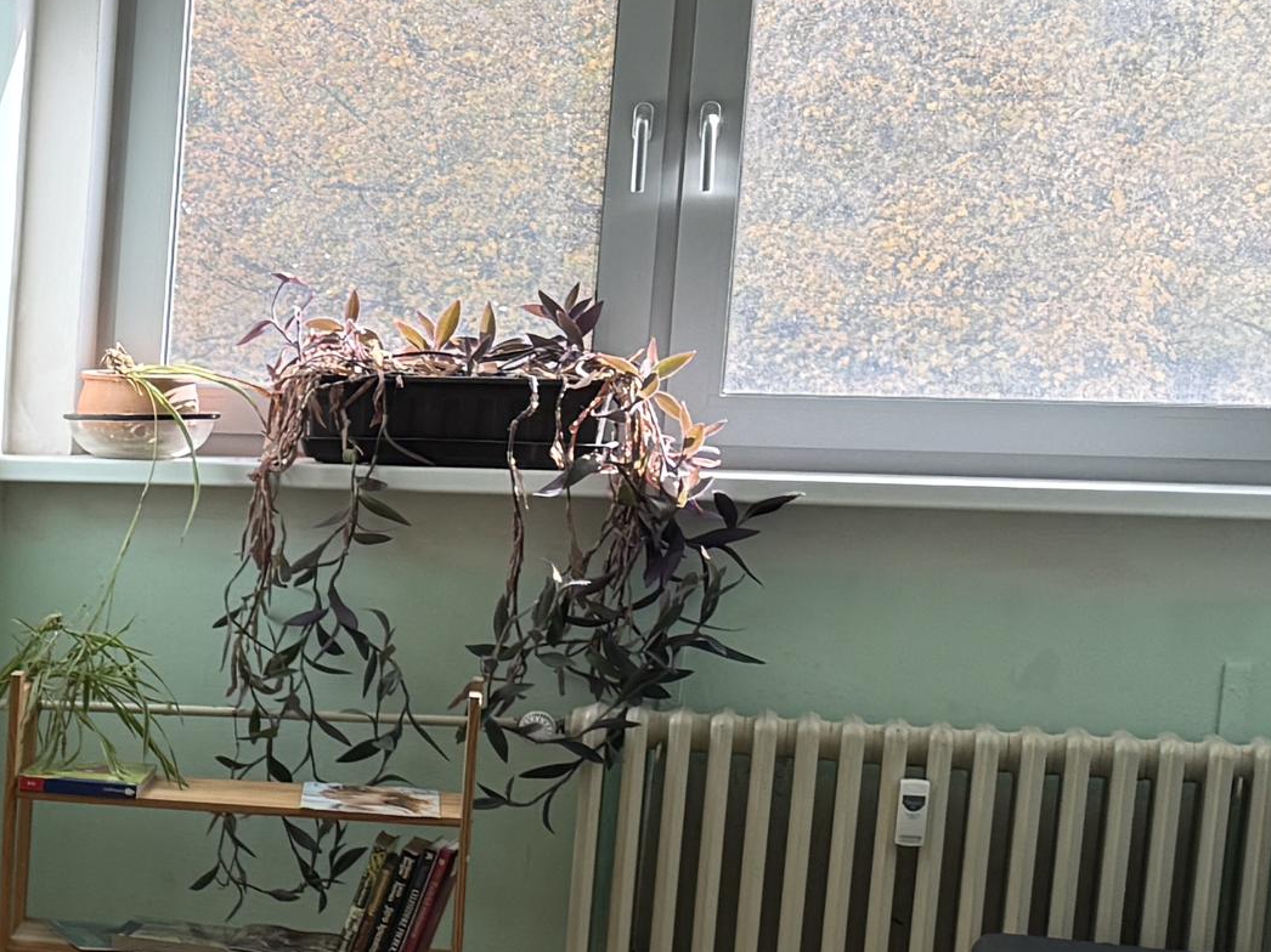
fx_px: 3451
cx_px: -1012
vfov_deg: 15.6
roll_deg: -0.5
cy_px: 800
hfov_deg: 17.1
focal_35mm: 94
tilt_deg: -7.6
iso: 100
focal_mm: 6.76
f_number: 1.78
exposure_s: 1/342
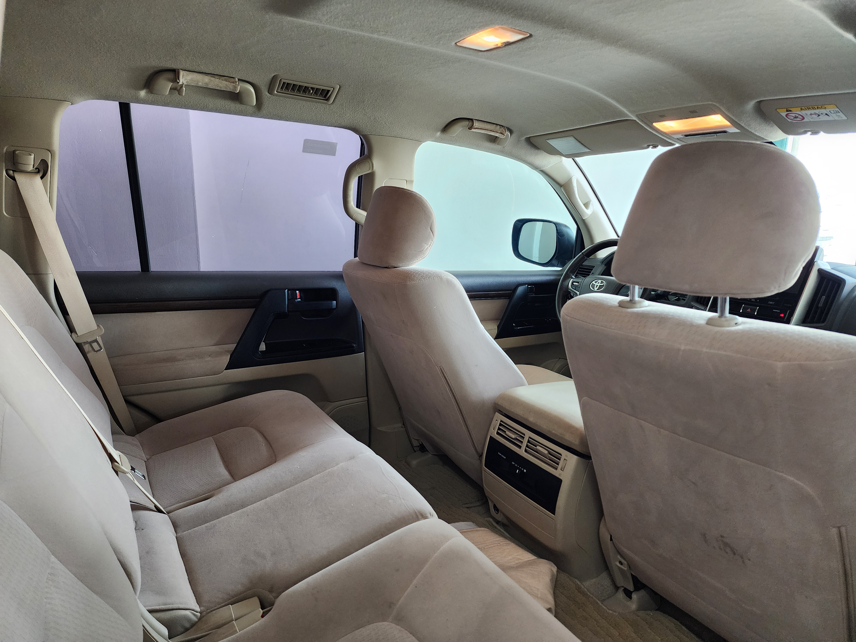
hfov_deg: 73.9
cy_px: 321
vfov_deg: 58.9
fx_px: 569
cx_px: 428
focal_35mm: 23
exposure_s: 1/120
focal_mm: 6.4
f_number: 1.8
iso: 320
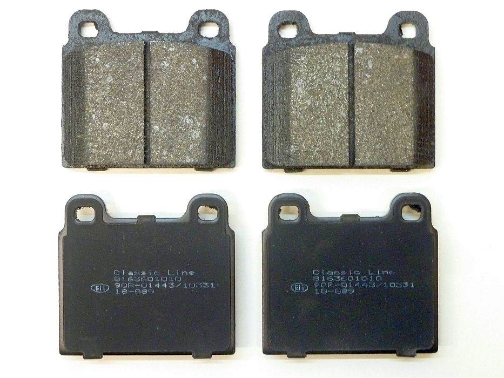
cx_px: 252
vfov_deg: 23.3
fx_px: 917
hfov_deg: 30.7
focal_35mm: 63
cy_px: 189
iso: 400
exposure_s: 1/13
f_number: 4
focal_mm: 10.3
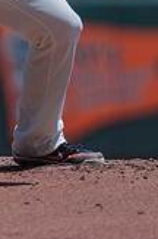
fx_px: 8217
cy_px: -89
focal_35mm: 1243
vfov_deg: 1.7
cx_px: -19
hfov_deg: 1.1
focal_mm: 300
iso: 200
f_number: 2.8
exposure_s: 1/3200
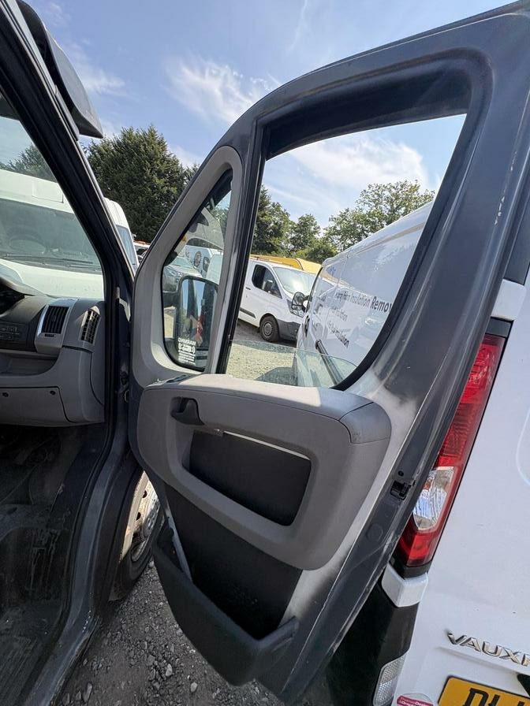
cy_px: 353
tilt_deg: -7.2
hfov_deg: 85.7
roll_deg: -6.8
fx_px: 286
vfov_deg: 102.1
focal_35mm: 14
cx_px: 265
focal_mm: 2.22
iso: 40
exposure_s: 1/646
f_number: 2.2
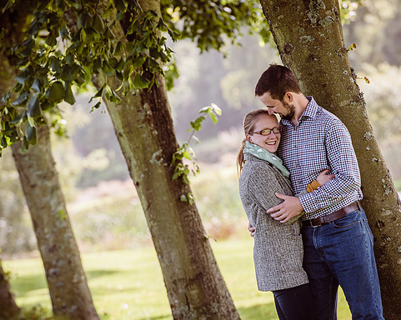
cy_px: 203
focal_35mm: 303
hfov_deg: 6.4
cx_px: 228
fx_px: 3593
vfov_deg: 5.1
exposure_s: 1/320
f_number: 5.6
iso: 400
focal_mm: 200
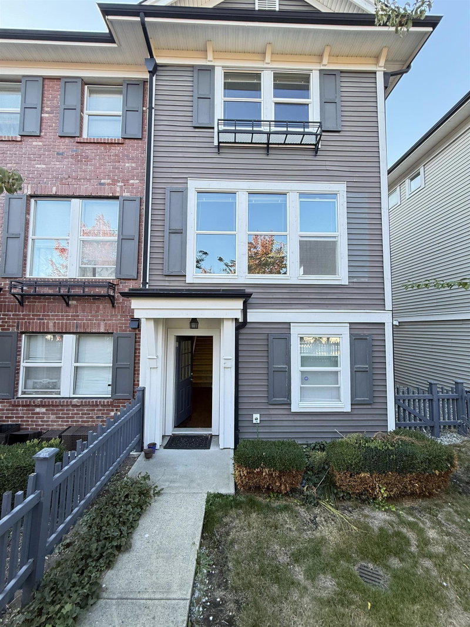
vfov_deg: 102.1
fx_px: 253
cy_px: 314
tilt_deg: +4.1
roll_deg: -0.7
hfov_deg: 85.7
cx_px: 235
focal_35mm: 14
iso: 100
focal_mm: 2.22
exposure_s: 1/99
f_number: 2.2
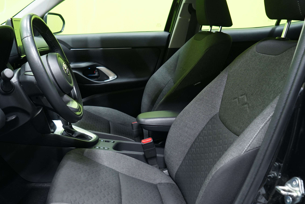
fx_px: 305
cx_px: 99
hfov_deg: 52.0
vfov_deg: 36.5
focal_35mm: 36
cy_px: 134
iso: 1000
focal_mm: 24
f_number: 5
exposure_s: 1/20
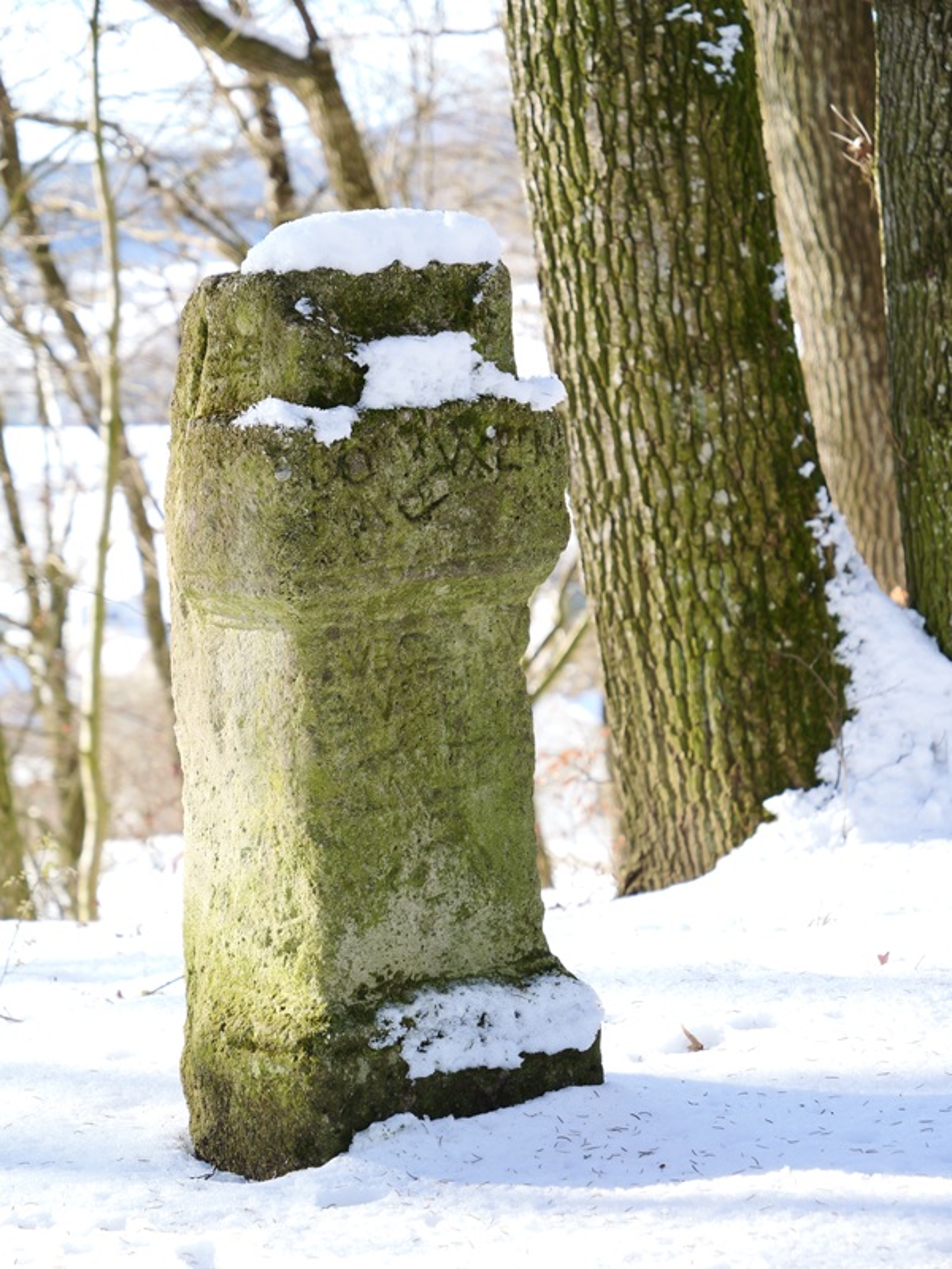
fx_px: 3814
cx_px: 476
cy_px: 634
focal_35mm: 104
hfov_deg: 14.2
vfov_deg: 18.9
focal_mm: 52
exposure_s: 1/125
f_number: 4
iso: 125
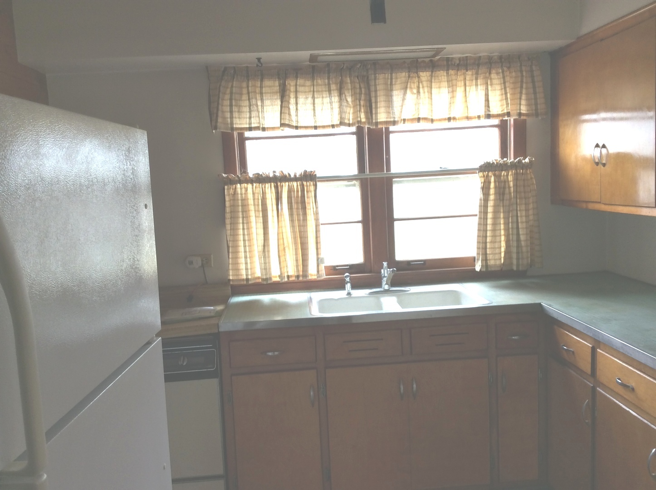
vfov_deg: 44.1
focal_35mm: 32
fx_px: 606
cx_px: 328
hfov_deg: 56.9
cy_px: 245
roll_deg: +5.8
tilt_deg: -10.7
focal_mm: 3.3
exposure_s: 1/60
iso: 50
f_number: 2.4
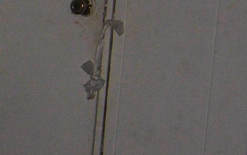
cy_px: 115
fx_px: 1158
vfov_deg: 7.6
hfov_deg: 11.3
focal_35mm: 172
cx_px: -194
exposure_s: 1/45.2
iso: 50
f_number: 2.7
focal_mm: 7.5
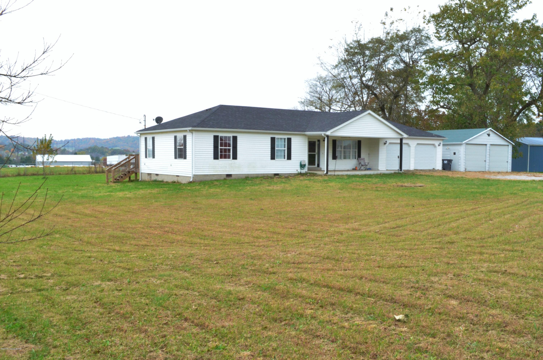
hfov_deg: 53.2
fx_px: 542
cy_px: 180
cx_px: 272
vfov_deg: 36.7
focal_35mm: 36
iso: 1600
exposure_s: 1/15
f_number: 25
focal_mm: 24
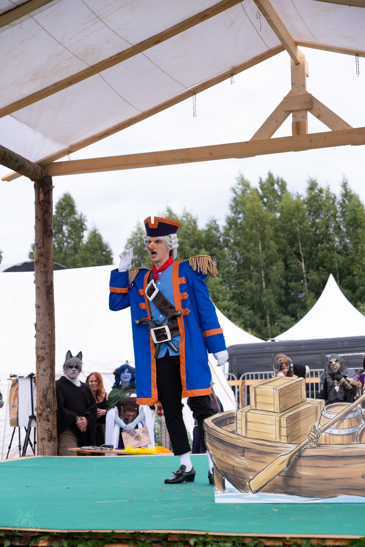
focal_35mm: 71
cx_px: 182
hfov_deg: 19.2
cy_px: 274
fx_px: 1080
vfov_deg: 28.5
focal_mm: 47
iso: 160
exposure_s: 1/1000
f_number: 2.8
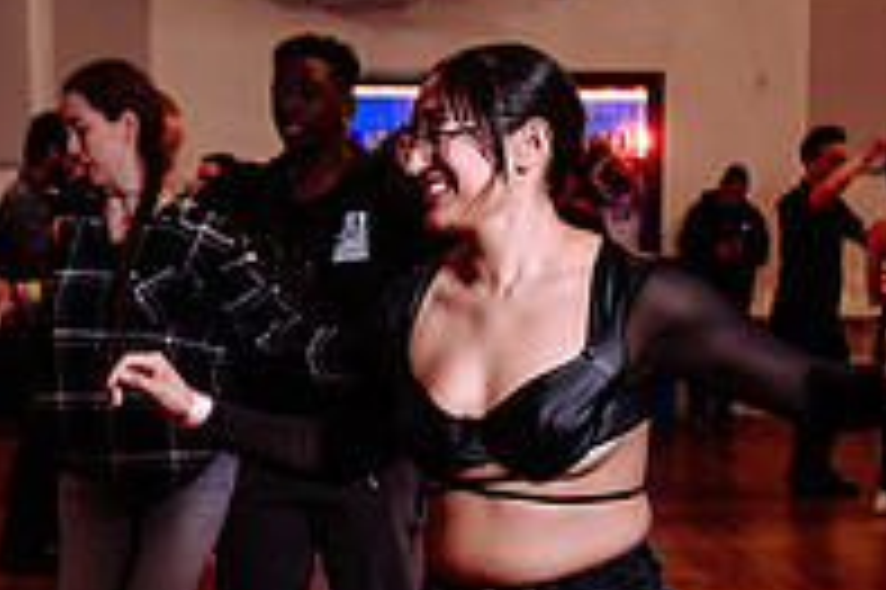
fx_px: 2213
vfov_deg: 15.0
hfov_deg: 22.6
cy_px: 527
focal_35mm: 90
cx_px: 498
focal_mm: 26
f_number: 3.2
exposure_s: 1/50
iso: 320
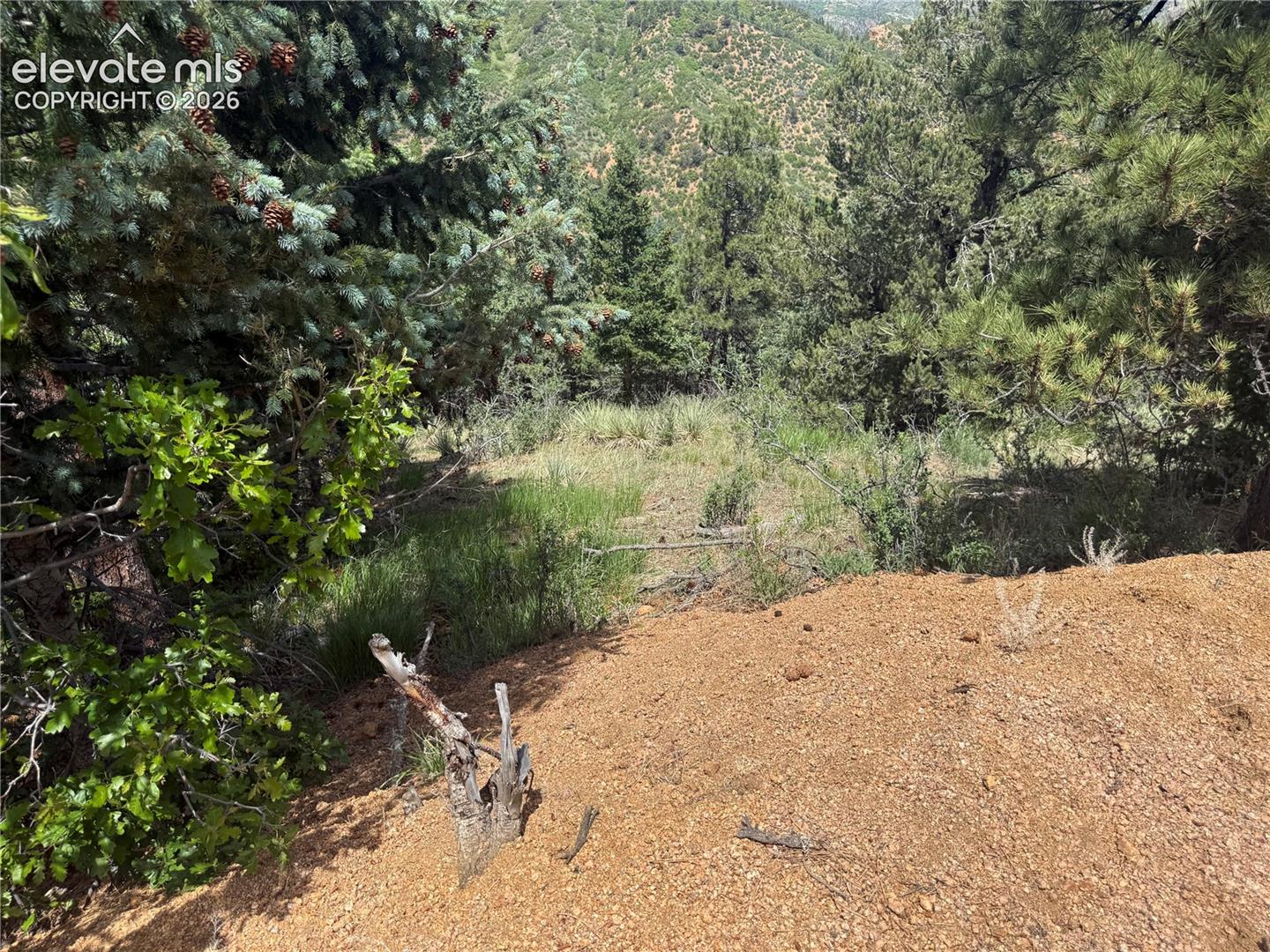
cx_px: 635
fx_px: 881
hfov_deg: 71.6
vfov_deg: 56.8
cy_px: 476
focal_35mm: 24
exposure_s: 1/3279
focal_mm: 6.76
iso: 80
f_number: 1.78
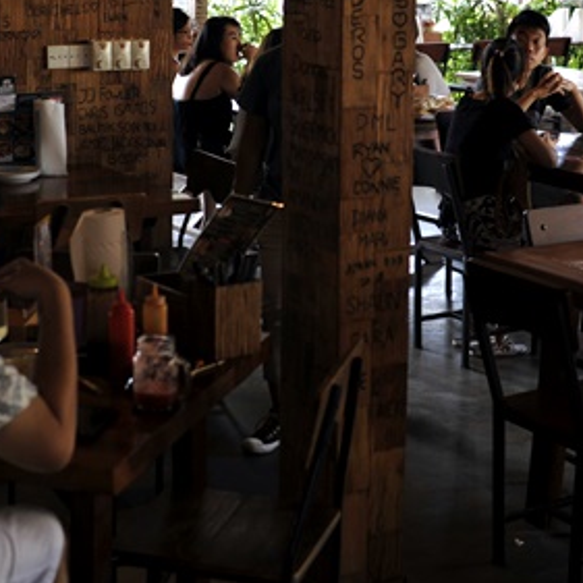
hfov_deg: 23.4
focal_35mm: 74
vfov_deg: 23.1
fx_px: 1410
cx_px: 266
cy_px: 129
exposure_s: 1/60
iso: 250
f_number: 4
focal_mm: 35
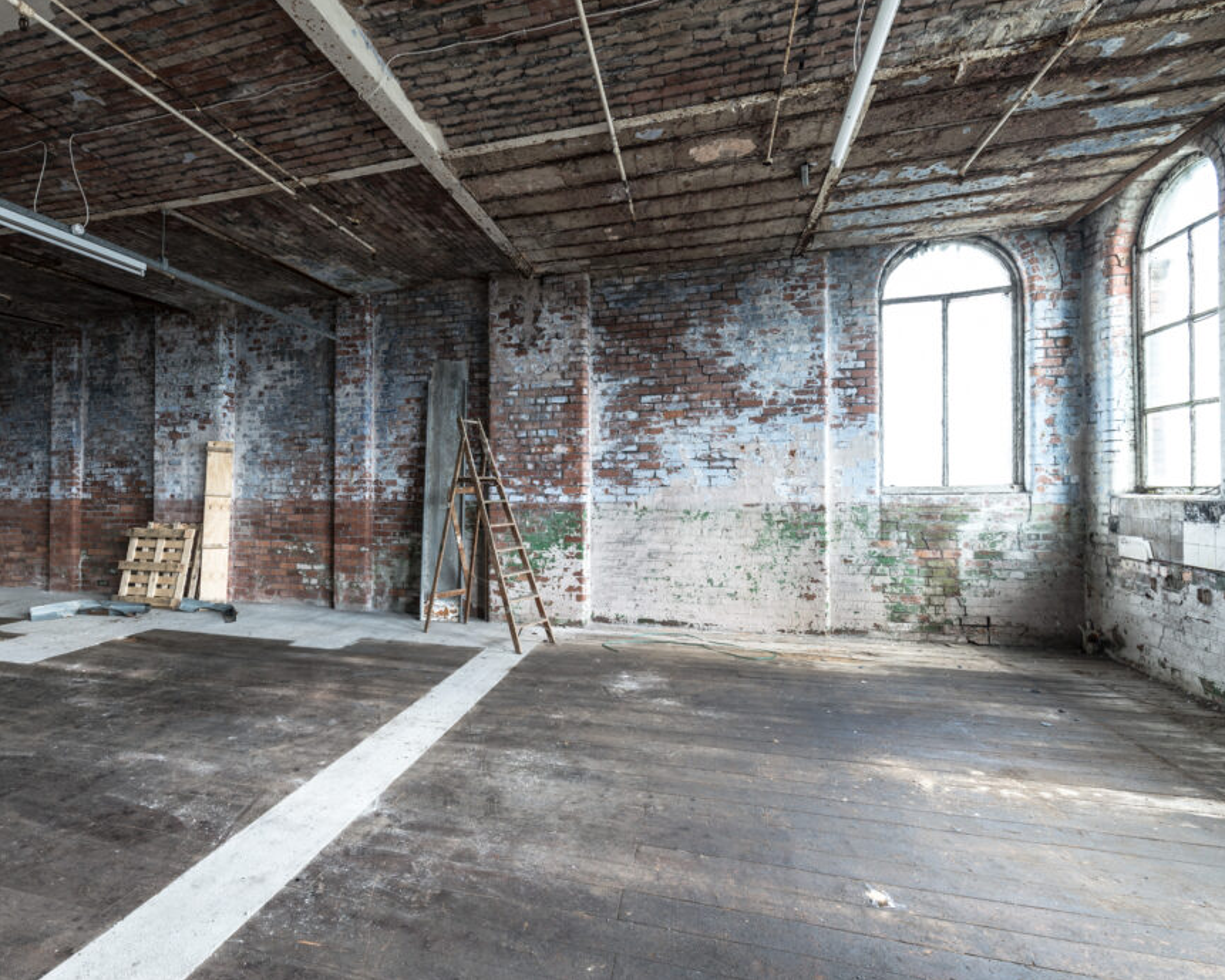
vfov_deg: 77.0
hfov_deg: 88.7
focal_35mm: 17
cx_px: 499
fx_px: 616
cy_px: 491
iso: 400
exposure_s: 1/25
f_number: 7.1
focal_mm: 15
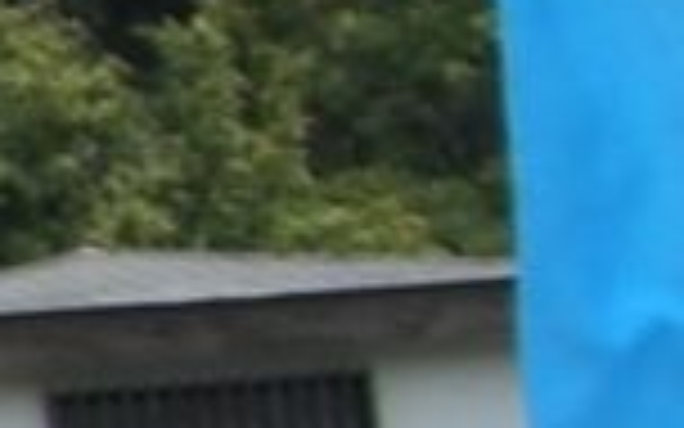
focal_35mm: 318
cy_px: 90
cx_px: -1728
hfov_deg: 5.9
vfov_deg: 4.1
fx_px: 5928
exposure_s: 1/500
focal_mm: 6.2
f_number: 4.3
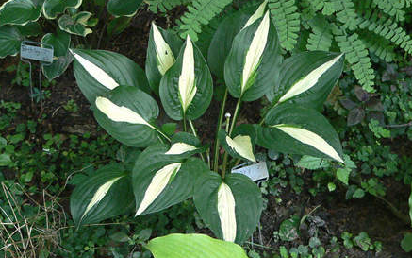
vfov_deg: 13.6
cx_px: 206
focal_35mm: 96
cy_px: 106
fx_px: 1078
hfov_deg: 21.6
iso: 200
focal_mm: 15
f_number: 2.8
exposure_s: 1/60
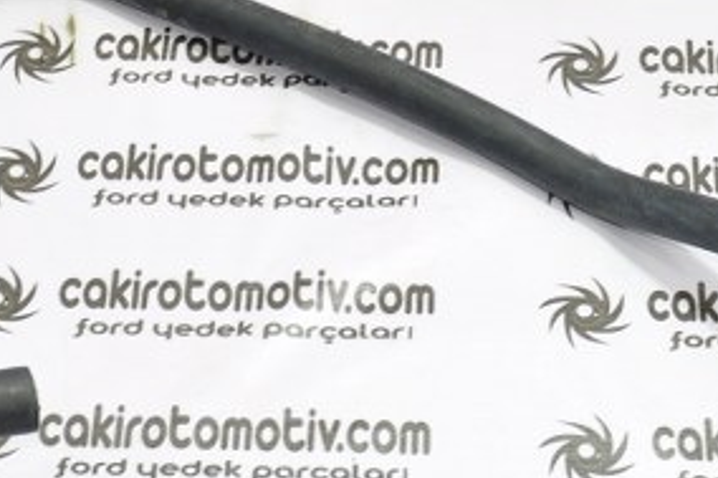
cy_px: 488
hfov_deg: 17.9
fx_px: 2272
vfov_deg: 11.9
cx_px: 437
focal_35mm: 114
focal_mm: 24
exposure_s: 1/15
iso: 200
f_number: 4
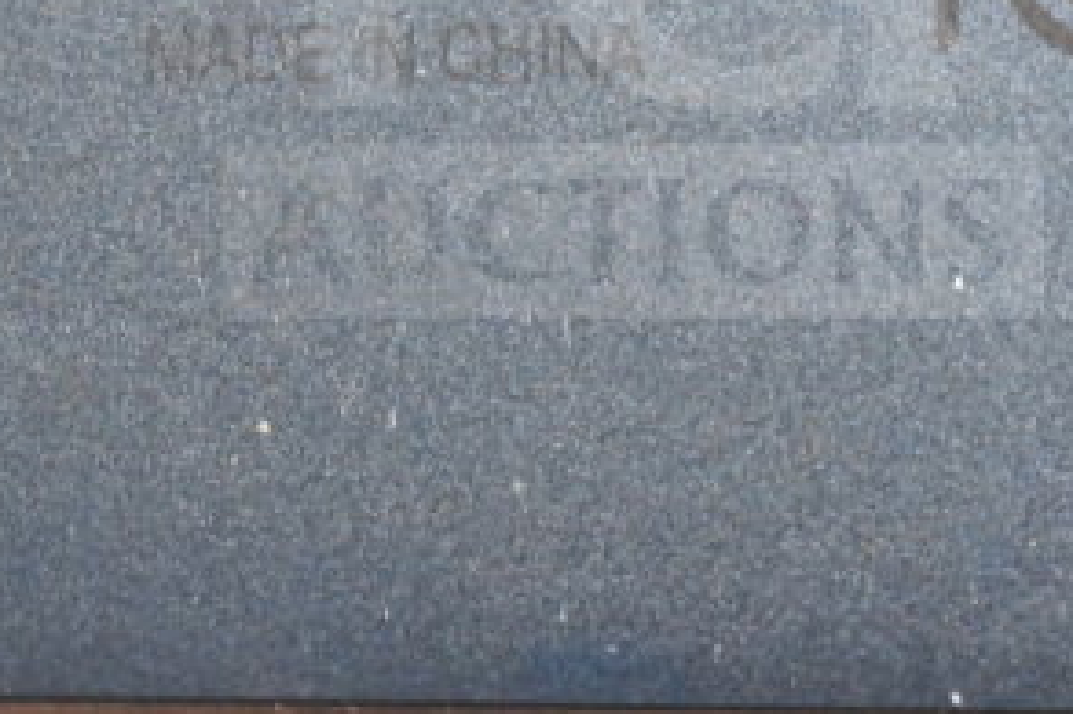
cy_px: 27
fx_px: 5125
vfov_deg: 7.9
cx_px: 630
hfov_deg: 11.9
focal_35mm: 172
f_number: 5.6
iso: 10000
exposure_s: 1/100
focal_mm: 55
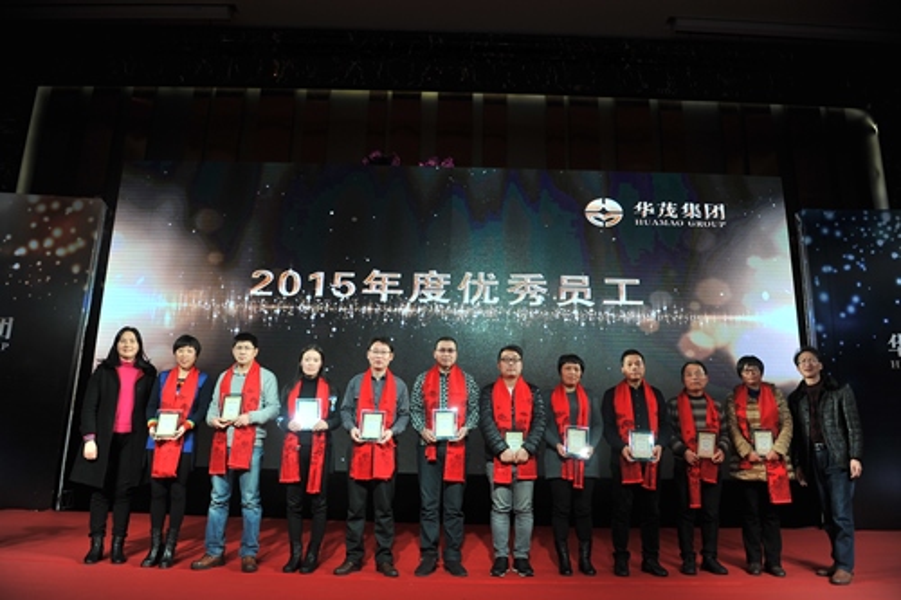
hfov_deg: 73.8
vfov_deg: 53.1
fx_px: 600
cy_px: 300
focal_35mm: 24
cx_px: 450
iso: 250
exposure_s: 1/250
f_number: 2.8
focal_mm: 24
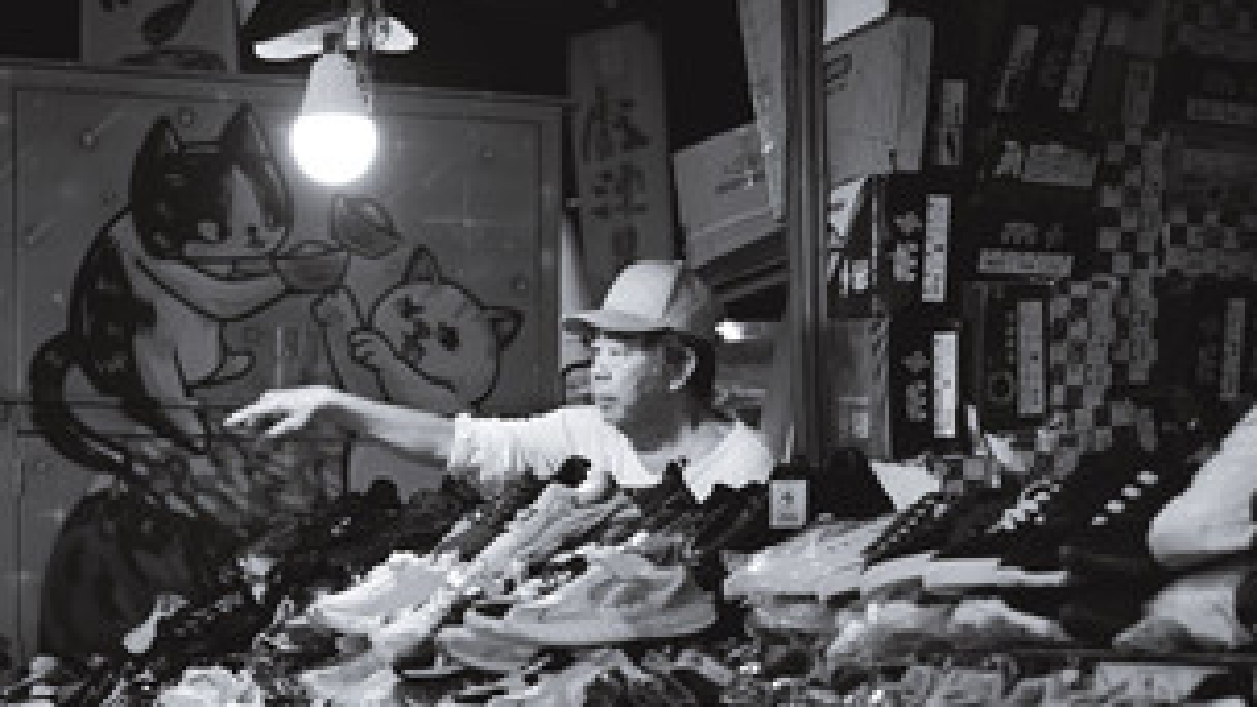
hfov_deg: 30.3
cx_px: 405
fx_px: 2300
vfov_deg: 17.2
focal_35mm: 69
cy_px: 647
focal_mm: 40
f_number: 2.8
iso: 320
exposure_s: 1/125
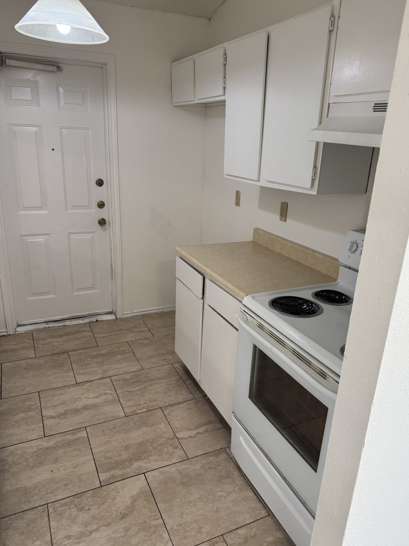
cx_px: 211
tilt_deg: -16.9
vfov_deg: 69.4
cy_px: 278
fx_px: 394
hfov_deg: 54.9
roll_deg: -4.3
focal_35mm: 25
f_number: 1.78
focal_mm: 6.76
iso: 125
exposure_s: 1/120
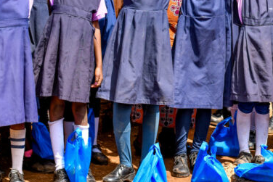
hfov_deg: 15.0
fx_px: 1032
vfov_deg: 10.0
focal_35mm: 136
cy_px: -3
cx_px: 223
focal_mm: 50
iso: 100
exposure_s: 1/800
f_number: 2.8
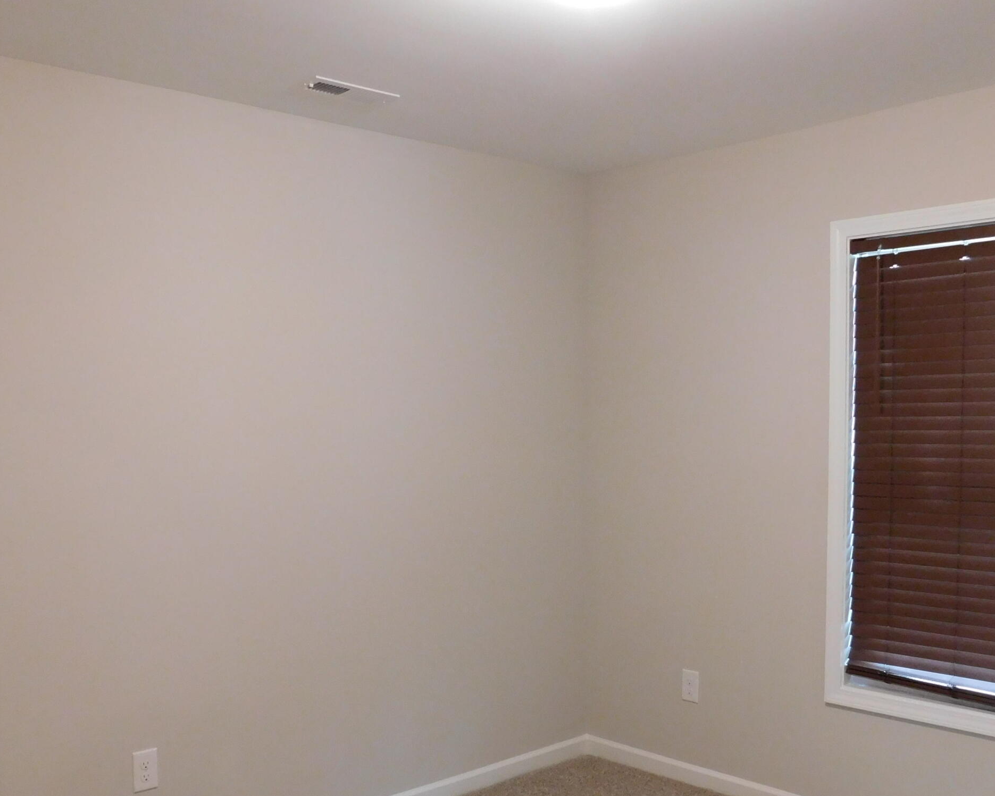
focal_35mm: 36
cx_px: 504
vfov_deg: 40.9
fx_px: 1060
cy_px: 500
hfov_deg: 50.3
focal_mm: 4
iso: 320
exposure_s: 1/30
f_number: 3
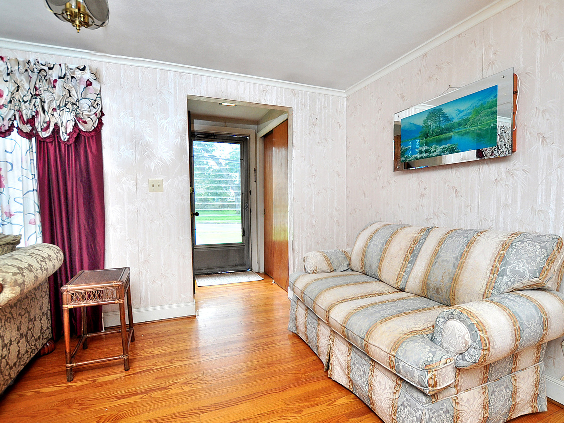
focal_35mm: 17
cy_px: 220
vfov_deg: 74.7
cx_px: 308
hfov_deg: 90.8
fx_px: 277
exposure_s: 1/50
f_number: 4.5
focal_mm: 10
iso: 250
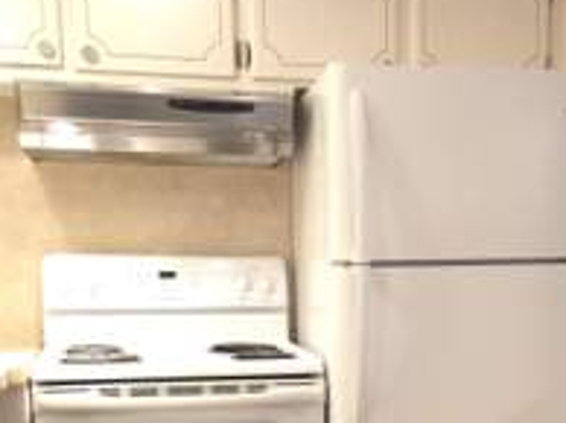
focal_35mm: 57
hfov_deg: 33.6
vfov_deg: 24.6
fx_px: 931
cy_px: 410
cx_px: 371
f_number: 1.7
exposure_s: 1/125
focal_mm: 6.3
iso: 800
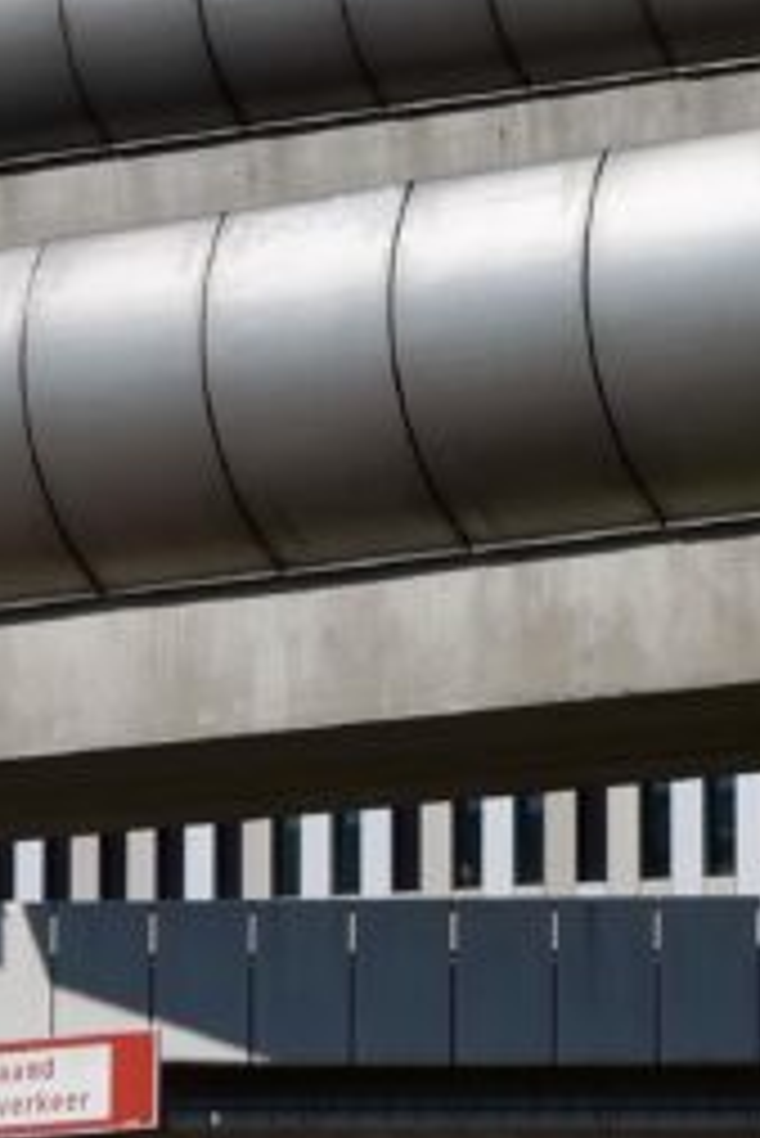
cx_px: 76
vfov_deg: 9.9
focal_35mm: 202
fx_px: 6387
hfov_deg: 6.8
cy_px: -544
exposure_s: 1/400
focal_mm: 33
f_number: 8
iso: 100
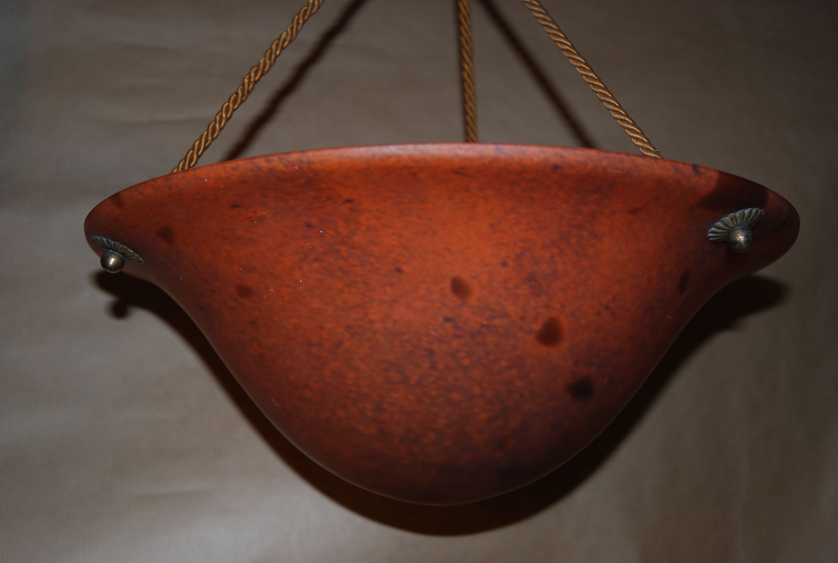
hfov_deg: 38.8
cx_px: 419
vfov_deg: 26.6
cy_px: 282
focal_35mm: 51
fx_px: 1190
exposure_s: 1/125
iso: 100
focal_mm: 34
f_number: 4.2
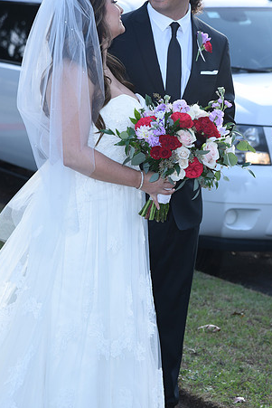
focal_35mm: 144
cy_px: 166
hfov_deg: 9.5
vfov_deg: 14.2
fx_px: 1631
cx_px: 141
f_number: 7.1
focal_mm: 112
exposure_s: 1/200
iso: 400
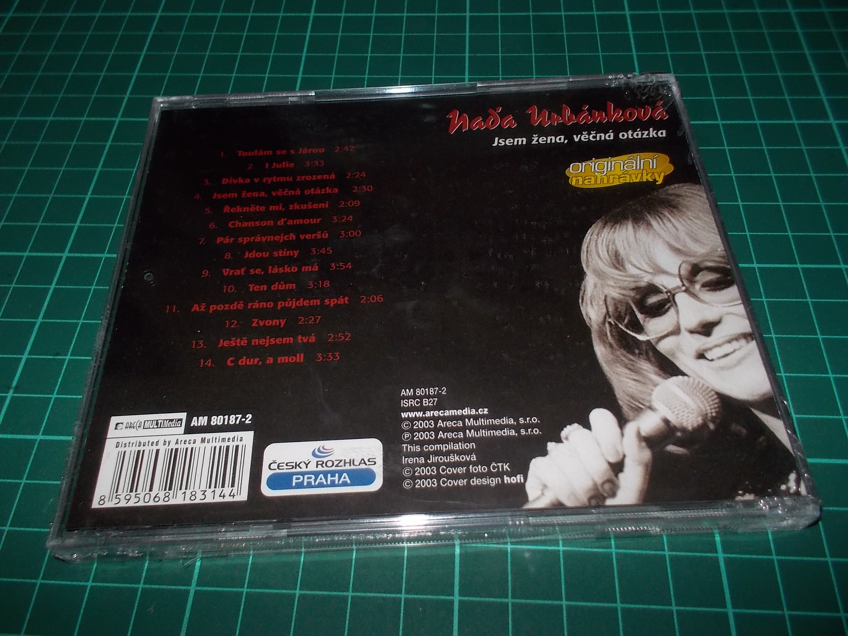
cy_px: 318
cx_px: 424
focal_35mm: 29
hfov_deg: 61.7
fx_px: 710
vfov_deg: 48.2
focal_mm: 4.1
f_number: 3.3
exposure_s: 1/30
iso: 200
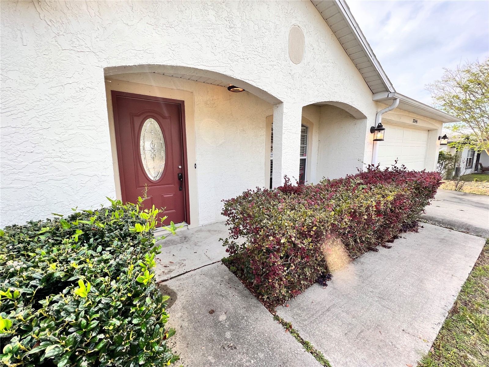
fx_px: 184
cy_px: 184
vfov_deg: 89.9
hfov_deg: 106.2
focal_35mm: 13
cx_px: 244
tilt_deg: -9.0
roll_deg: +1.4
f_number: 1.8
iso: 32
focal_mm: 1.57
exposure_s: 1/386
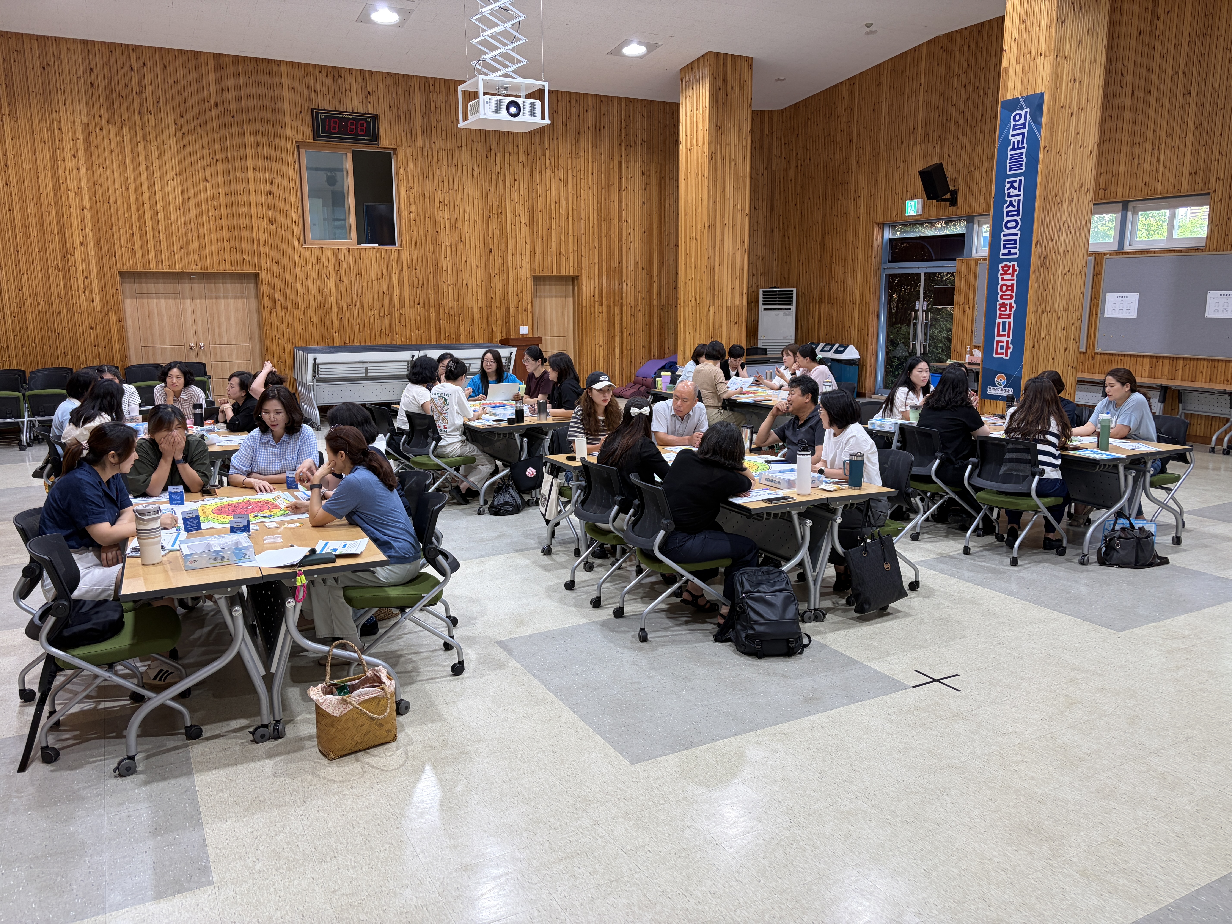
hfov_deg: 67.3
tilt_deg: -10.3
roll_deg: -0.1
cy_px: 462
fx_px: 925
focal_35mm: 26
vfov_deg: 53.1
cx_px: 616
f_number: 1.6
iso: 80
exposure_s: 1/122
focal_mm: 5.96
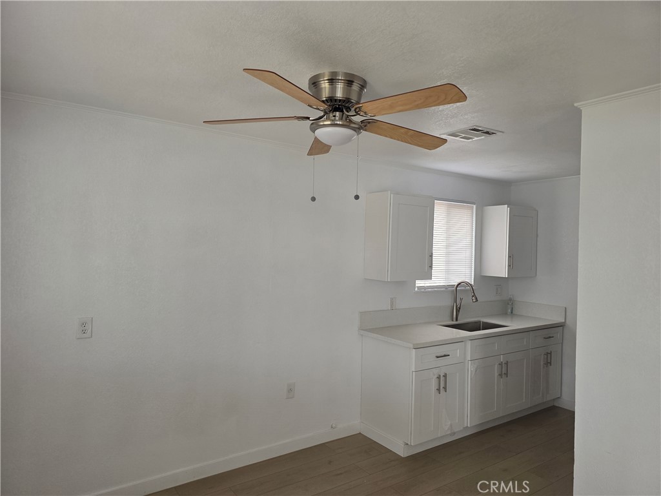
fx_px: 439
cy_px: 248
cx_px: 330
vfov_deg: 58.9
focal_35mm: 23
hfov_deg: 73.9
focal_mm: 6.3
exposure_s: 1/180
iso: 125
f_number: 1.7
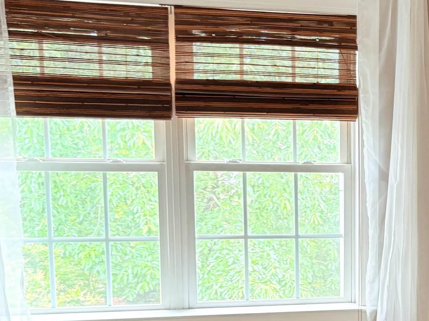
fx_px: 855
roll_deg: -1.5
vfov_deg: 21.0
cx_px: 457
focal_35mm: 69
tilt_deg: -9.4
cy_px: 271
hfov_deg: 26.2
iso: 250
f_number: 1.6
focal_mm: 5.96
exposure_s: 1/60
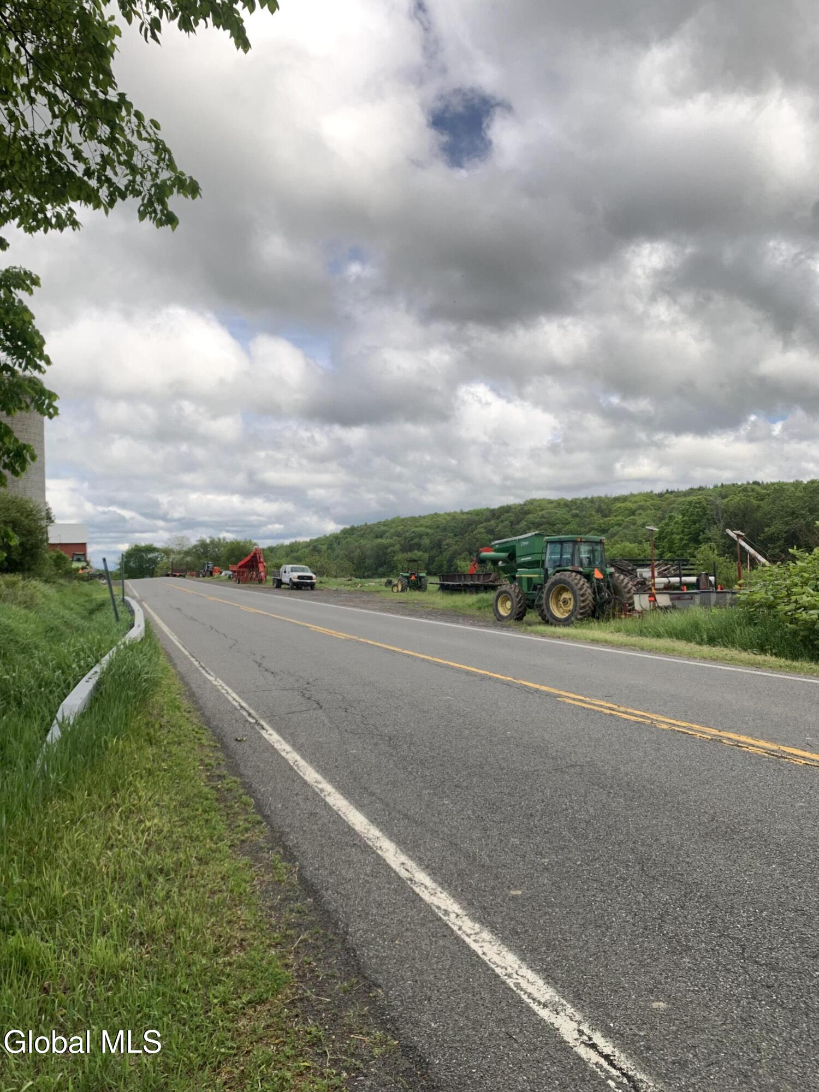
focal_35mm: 26
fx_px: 820
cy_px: 546
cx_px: 410
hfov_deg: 53.1
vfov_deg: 67.3
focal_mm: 4.25
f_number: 1.8
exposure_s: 1/561
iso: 25
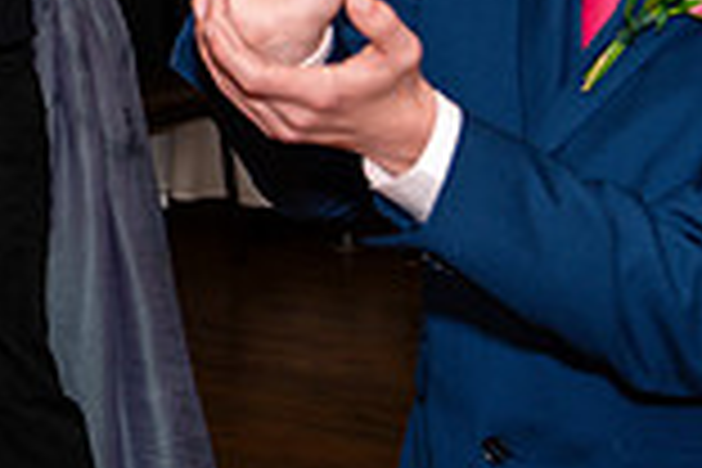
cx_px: -464
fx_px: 2964
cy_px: -137
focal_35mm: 152
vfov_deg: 8.9
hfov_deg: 12.6
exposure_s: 1/250
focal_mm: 41
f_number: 4
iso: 400
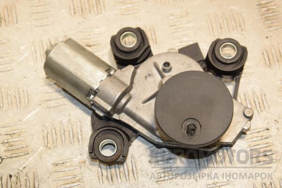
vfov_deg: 15.7
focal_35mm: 87
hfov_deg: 23.4
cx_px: 141
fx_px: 681
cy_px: 94
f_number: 8
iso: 800
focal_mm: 58
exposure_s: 1/200
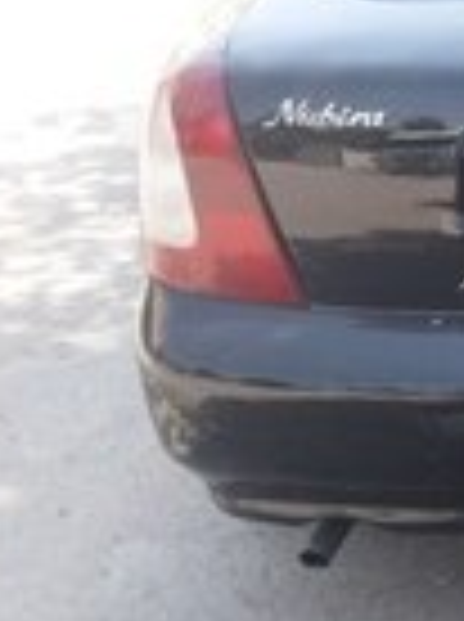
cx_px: 788
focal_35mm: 101
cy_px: 266
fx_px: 1811
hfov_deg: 13.4
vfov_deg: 19.5
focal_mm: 3.7
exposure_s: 1/269
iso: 64
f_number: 1.9
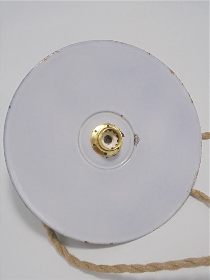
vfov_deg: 61.7
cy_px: 140
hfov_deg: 48.2
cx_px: 105
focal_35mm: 29
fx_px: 235
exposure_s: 1/100
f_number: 3.7
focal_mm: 5.3
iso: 100
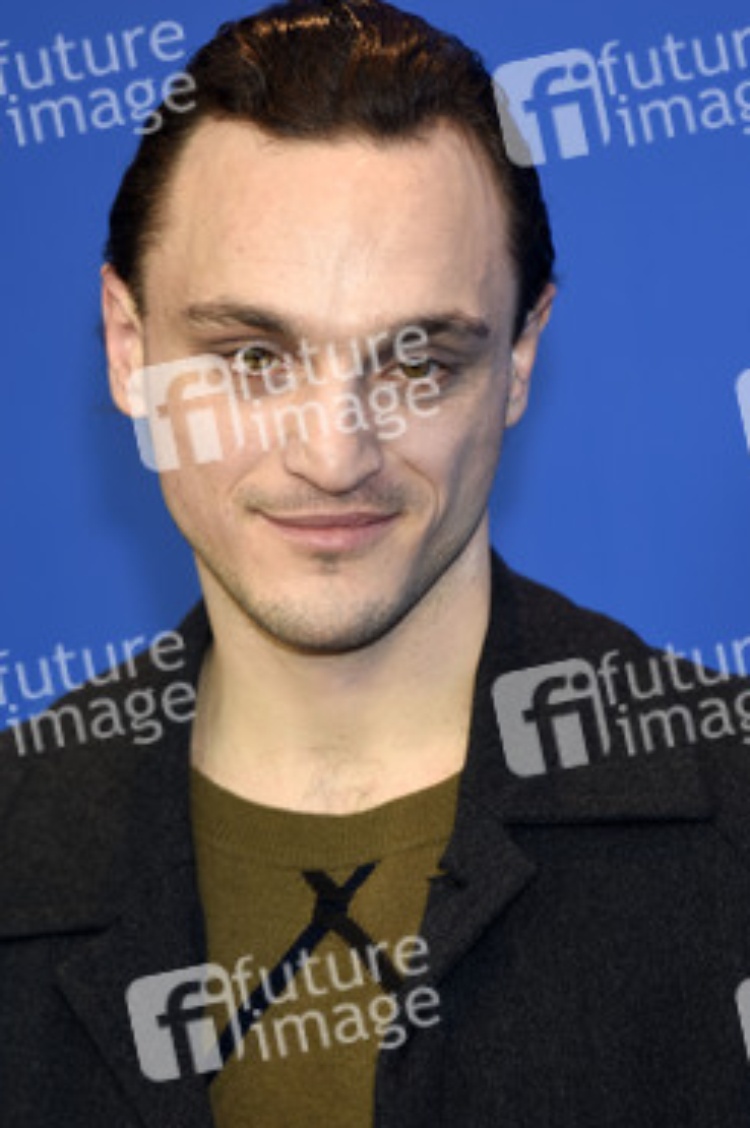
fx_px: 9642
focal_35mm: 308
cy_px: 552
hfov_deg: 4.5
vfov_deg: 6.7
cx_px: 372
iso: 500
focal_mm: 190
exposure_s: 1/320
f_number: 3.2
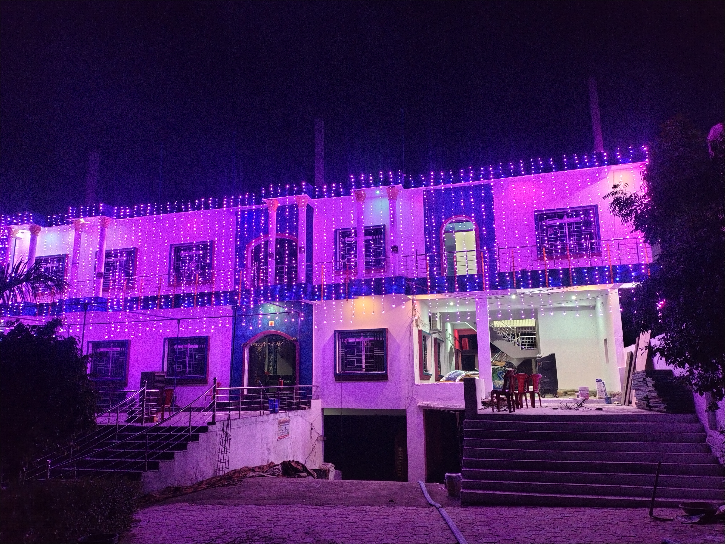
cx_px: 362
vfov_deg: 54.9
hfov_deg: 69.4
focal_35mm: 25
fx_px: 524
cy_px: 272
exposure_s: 1/33.3
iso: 5354
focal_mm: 4.71
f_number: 1.7
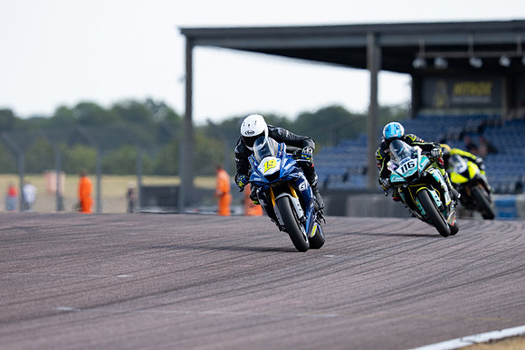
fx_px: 7065
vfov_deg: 2.8
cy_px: 177
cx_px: 278
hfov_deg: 4.3
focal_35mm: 484
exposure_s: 1/640
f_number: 4
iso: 200
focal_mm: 400
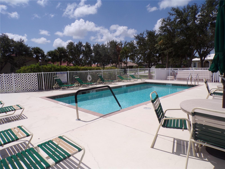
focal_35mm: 24
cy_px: 84
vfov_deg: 56.8
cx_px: 112
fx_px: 156
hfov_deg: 71.6
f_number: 5.8
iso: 80
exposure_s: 1/800
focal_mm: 4.3
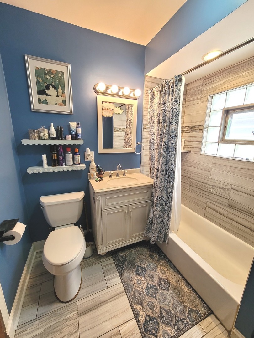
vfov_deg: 106.2
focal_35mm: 13
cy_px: 169
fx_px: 127
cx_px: 127
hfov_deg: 89.9
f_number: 2.2
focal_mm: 2.2
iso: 160
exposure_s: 1/60
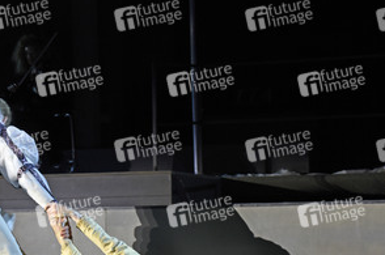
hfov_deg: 15.6
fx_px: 1409
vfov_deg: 10.3
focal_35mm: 132
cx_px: 166
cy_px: 179
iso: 1000
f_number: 5.6
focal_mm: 86
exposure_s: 1/80
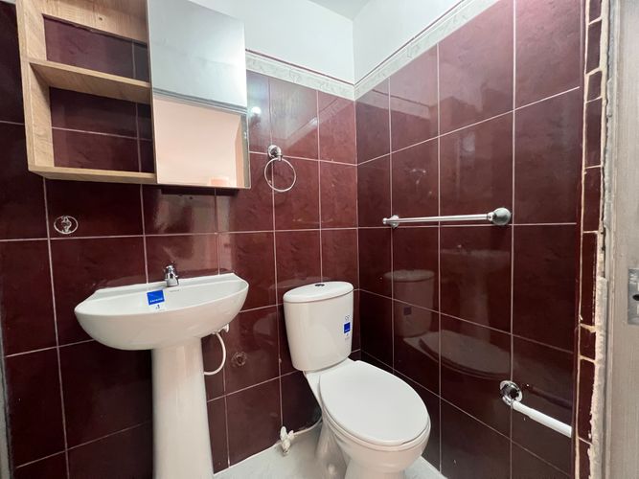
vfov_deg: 89.9
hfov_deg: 106.2
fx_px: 240
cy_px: 240
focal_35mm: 13
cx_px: 320
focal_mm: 1.57
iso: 800
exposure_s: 1/60
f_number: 1.8
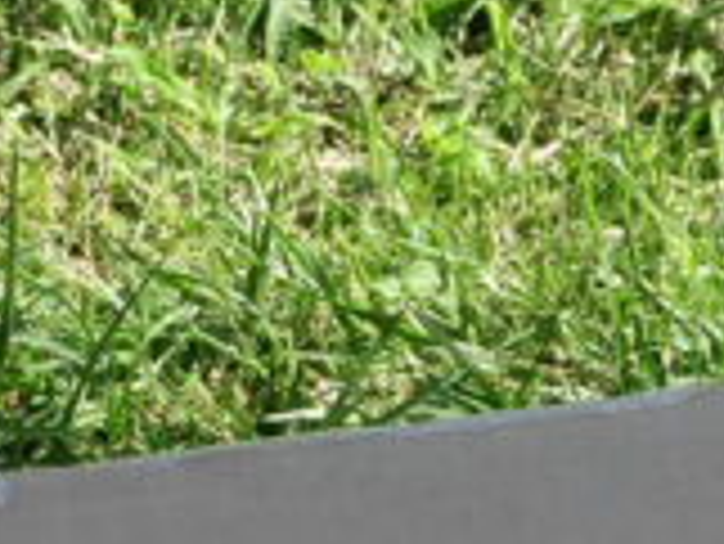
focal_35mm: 247
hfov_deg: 8.0
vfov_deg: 5.7
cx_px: 153
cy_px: 1520
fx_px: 5170
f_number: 6.3
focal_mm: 17
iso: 400
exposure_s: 1/500
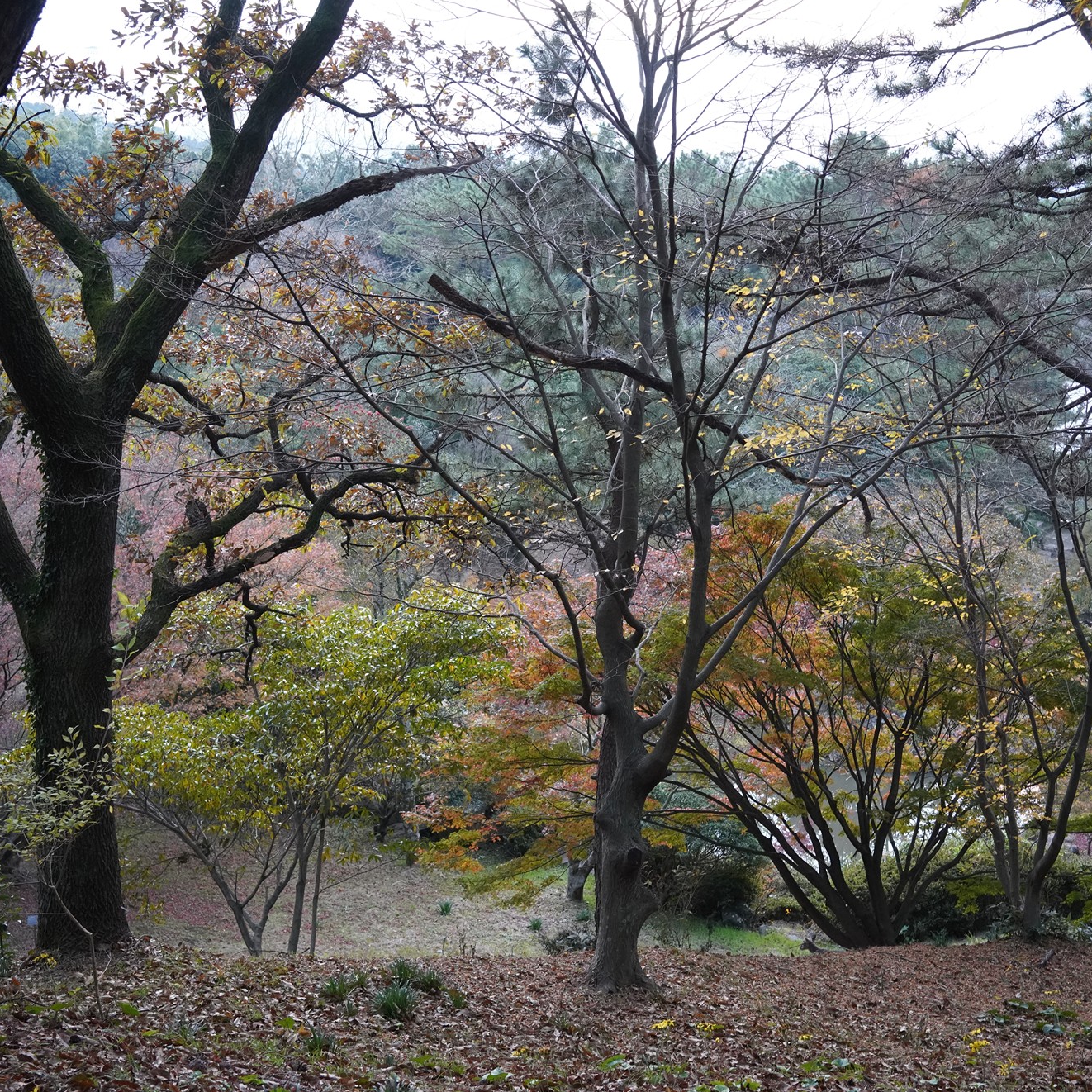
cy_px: 544
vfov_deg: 37.6
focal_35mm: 45
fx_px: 1606
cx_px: 624
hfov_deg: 37.5
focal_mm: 35
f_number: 4.5
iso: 3200
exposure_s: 1/100
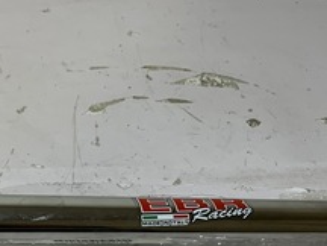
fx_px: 869
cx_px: 21
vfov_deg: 15.8
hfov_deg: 20.8
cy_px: 236
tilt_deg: -44.0
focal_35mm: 92
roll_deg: -1.3
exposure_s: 1/121
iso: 64
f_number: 1.8
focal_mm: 4.25
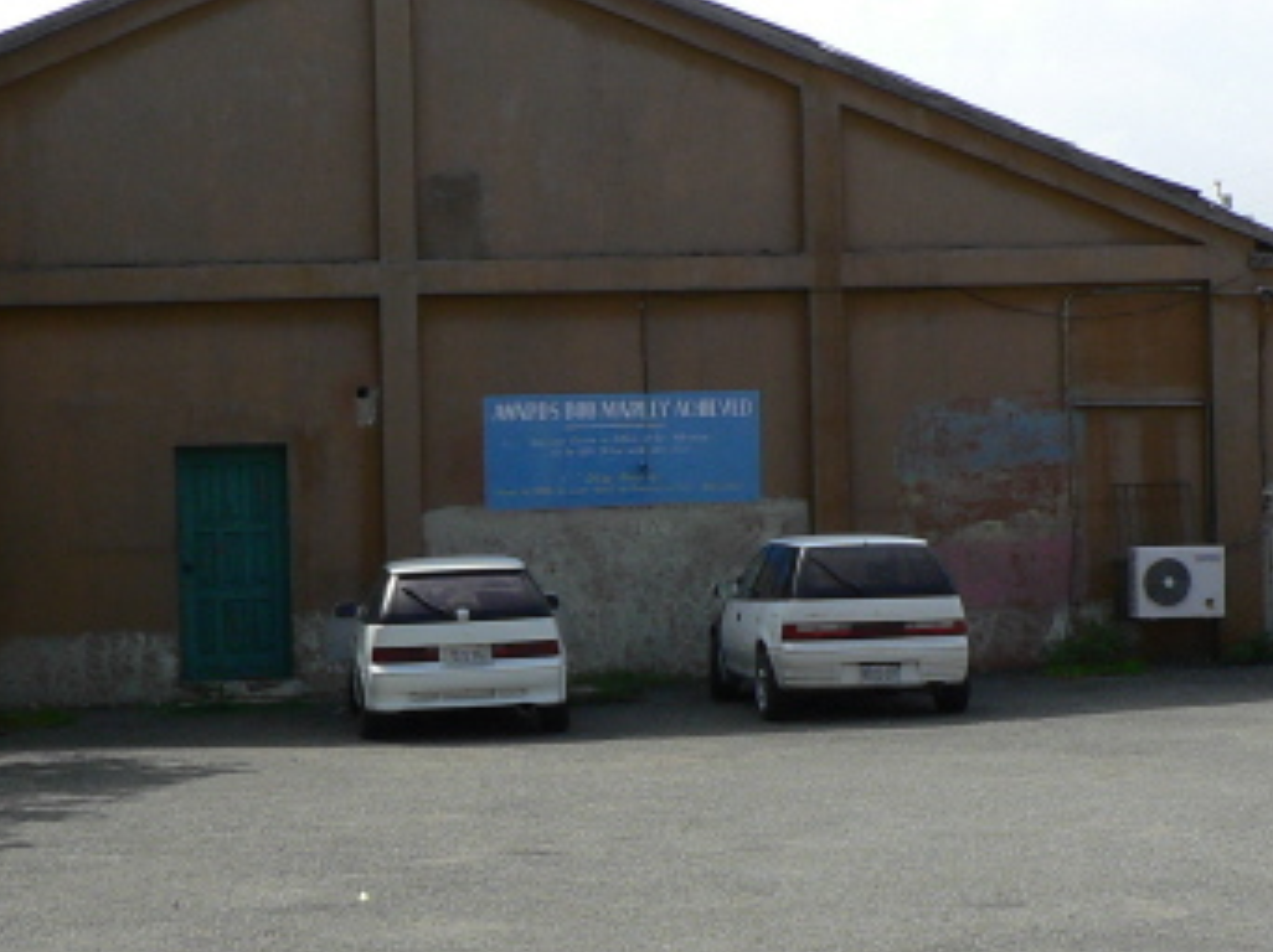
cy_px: 273
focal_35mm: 58
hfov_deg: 33.0
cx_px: 845
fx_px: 2131
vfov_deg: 25.0
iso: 64
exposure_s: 1/400
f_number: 4.5
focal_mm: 6
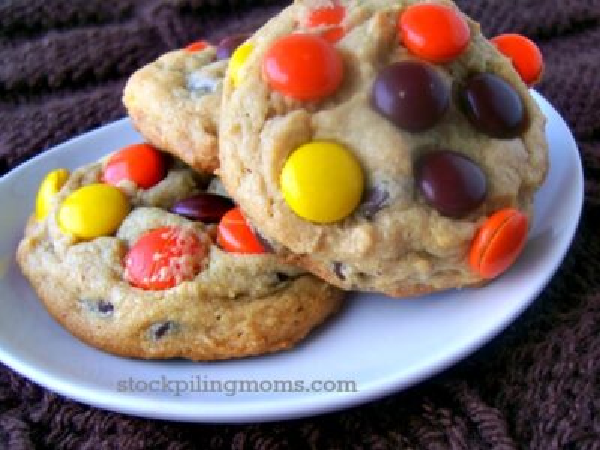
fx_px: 607
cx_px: 300
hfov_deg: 52.6
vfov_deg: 40.7
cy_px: 225
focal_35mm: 35
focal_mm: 5.8
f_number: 2.8
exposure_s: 1/40
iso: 80
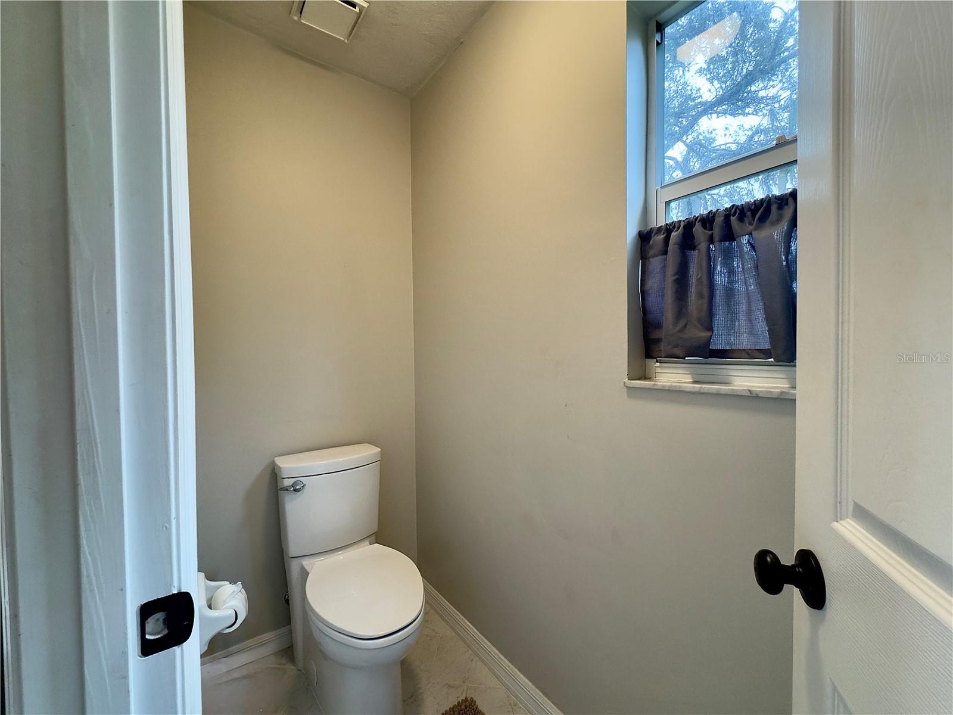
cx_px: 476
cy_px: 358
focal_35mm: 14
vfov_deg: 85.7
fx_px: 385
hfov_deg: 102.1
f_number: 2.2
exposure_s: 1/120
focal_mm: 2.22
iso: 250
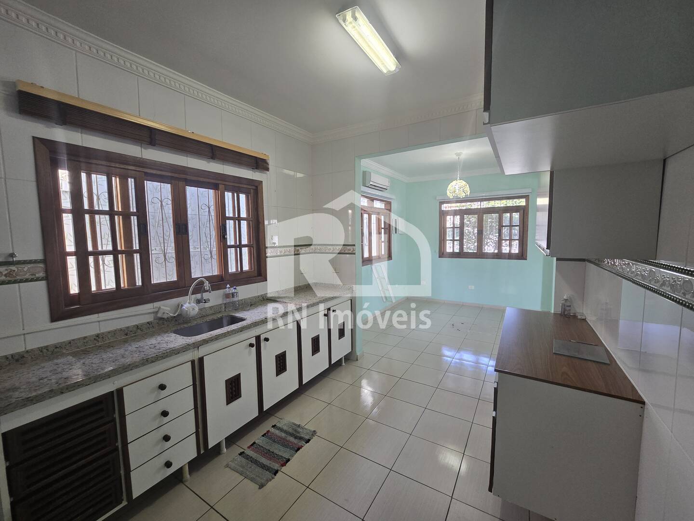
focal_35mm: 13
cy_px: 260
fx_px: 261
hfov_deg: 106.2
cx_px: 347
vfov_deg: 89.9
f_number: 2.2
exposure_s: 1/60
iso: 125
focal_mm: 2.2
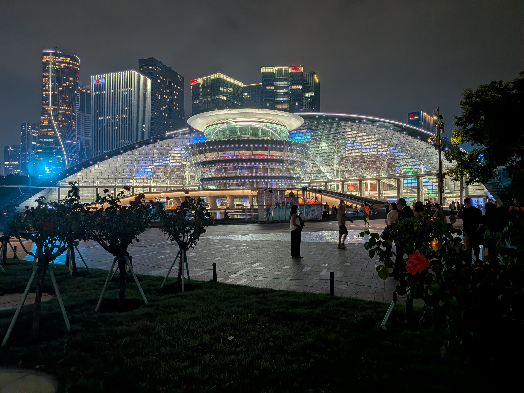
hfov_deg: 71.6
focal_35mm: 24
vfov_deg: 56.8
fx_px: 363
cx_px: 262
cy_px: 196
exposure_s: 1/100
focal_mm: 4.53
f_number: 1.7
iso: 42
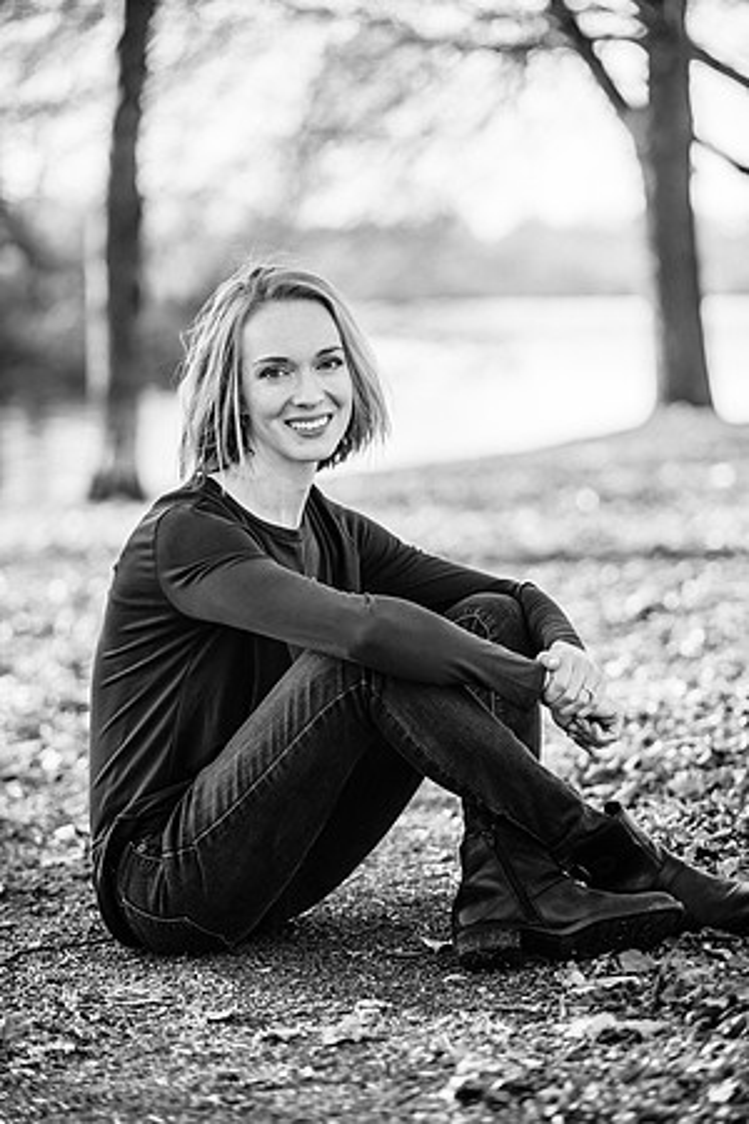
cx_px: 374
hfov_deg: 11.4
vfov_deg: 17.1
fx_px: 3745
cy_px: 562
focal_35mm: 120
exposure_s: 1/320
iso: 125
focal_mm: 120
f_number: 3.2
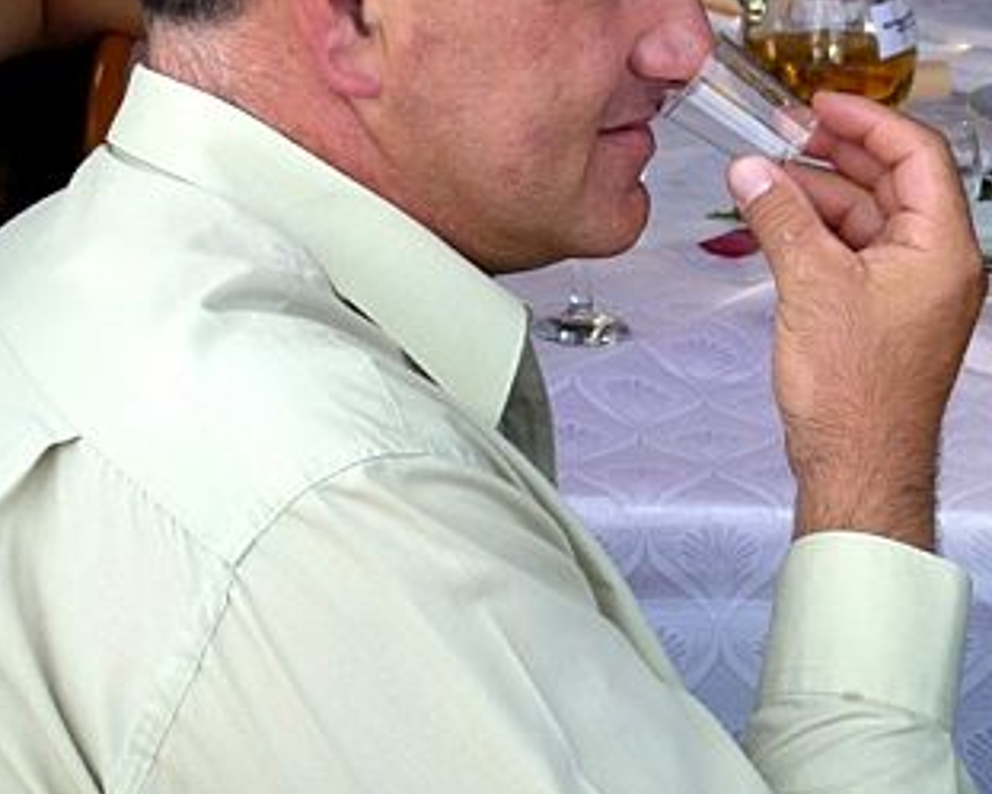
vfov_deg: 12.5
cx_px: 510
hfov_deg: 15.6
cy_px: 99
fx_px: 3612
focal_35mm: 123
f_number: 3.4
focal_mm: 15.5
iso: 200
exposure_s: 1/500
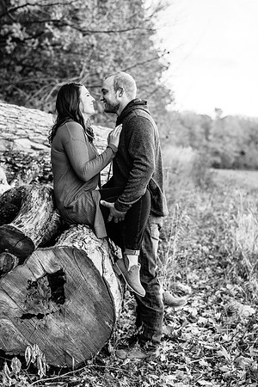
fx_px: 623
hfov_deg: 23.4
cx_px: 129
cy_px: 194
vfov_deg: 34.5
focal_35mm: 58
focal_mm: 58
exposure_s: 1/200
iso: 320
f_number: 2.8
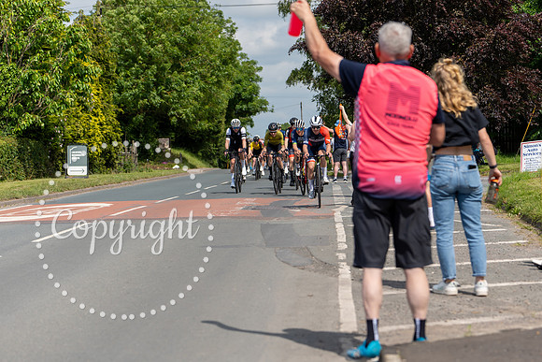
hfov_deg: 20.9
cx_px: 279
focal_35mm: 98
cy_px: 151
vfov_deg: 14.0
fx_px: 1471
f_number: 3.5
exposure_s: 1/1250
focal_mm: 84
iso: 100
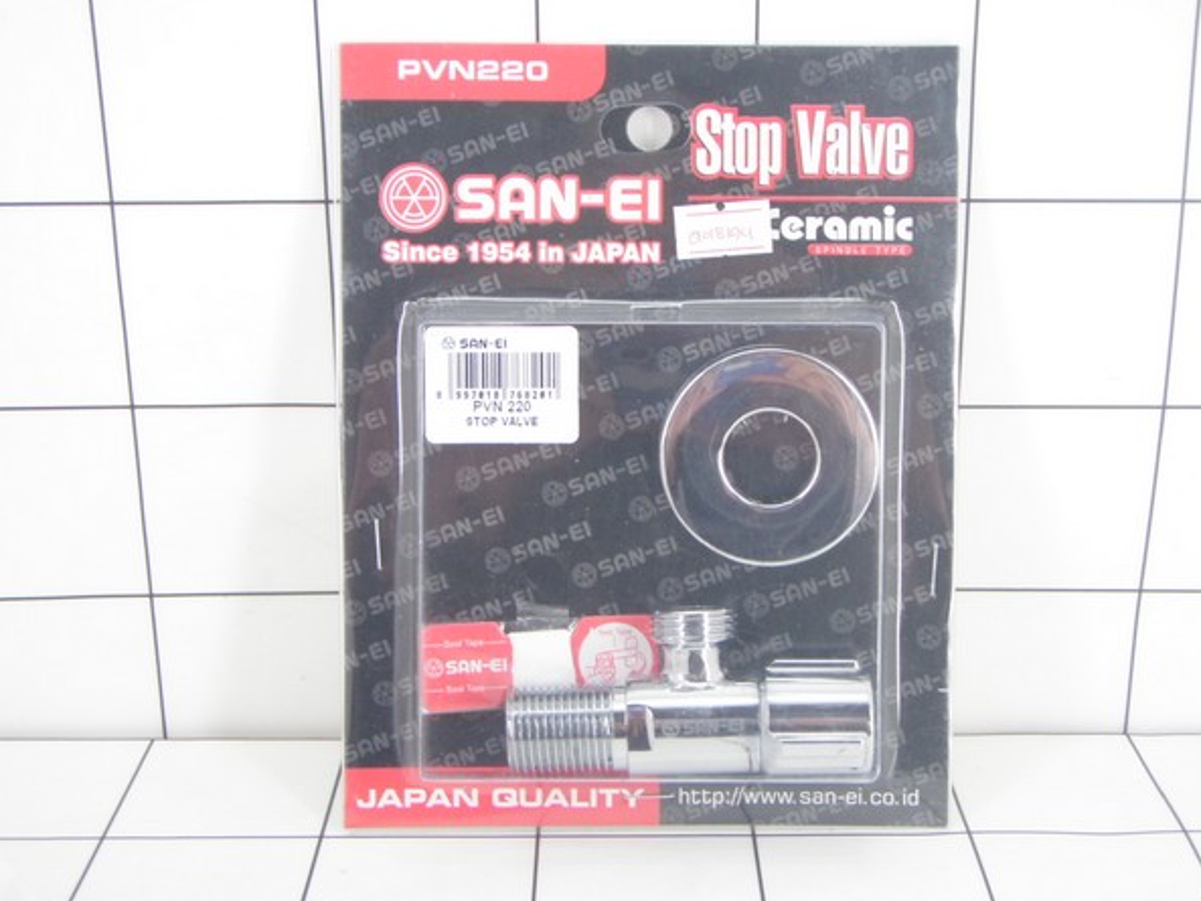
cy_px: 445
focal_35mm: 55
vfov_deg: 26.6
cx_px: 646
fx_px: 1909
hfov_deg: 34.9
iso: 200
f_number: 4
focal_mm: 9.13
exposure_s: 1/30
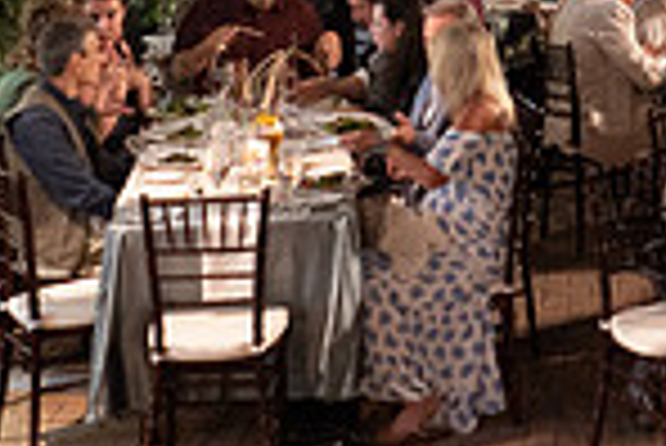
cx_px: 693
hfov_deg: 18.0
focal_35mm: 110
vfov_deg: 11.8
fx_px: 2037
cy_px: -264
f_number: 2
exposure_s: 1/100
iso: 2500
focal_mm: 28
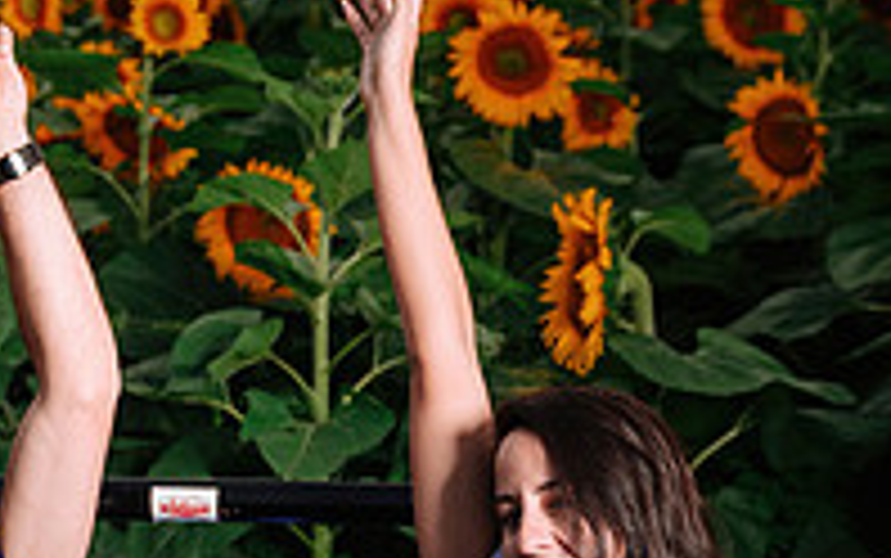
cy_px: 551
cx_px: 3
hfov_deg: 14.8
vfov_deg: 9.4
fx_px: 3377
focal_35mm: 139
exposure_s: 1/200
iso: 64
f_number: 4
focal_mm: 45
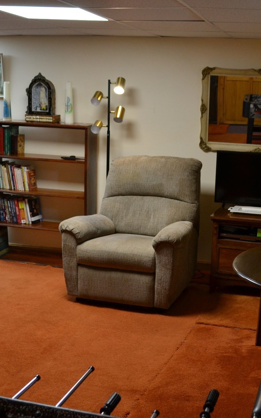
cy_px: 198
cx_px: 172
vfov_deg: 36.9
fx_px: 626
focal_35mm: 55
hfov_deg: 23.5
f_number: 3.8
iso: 560
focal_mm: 22
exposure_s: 1/60
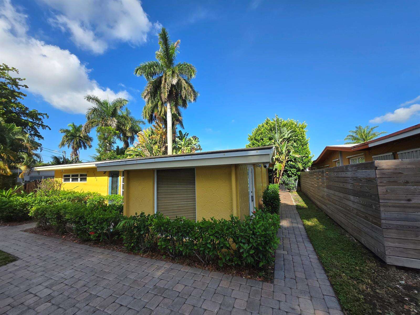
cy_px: 158
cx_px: 210
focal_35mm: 13
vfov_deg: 89.9
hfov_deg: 106.2
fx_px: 158
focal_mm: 1.7
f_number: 2.2
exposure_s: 1/664
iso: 25
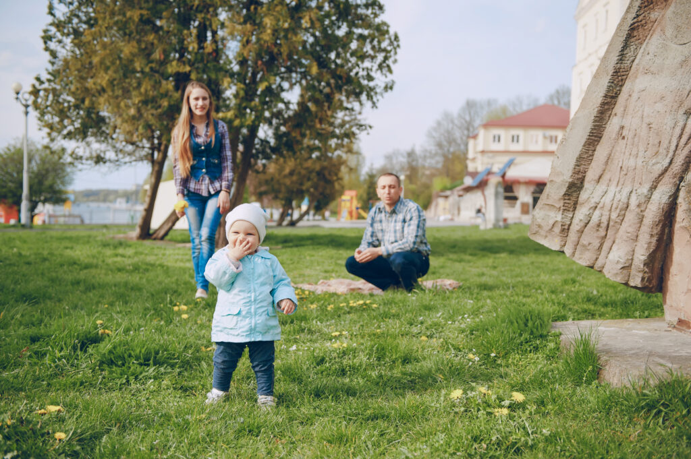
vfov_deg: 31.8
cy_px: 230
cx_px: 346
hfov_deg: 46.4
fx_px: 805
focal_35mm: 42
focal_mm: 42
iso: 320
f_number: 3.2
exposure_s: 1/2000
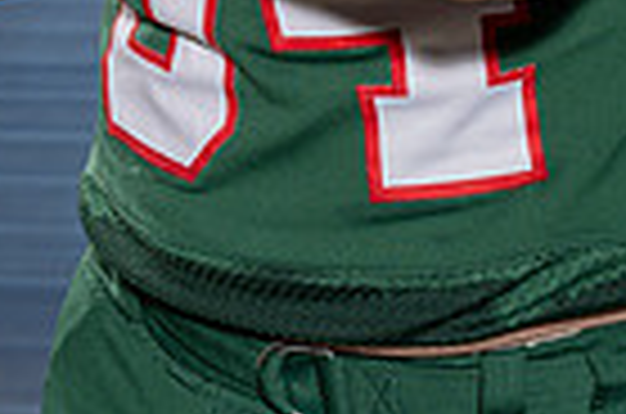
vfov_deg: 7.0
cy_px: -508
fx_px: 3210
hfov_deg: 11.1
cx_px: 320
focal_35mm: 185
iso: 160
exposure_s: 1/250
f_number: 8
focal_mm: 57
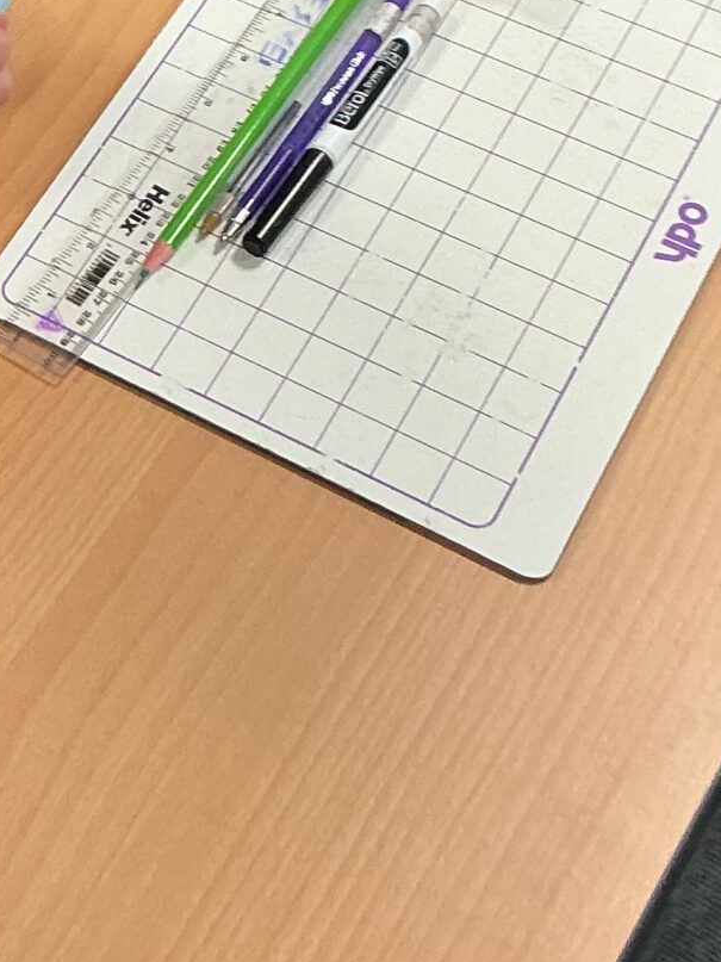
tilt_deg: -52.5
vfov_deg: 20.9
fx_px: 2556
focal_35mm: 92
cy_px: 107
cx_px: -89
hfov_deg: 15.6
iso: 80
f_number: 1.8
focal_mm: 3
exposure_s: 1/60
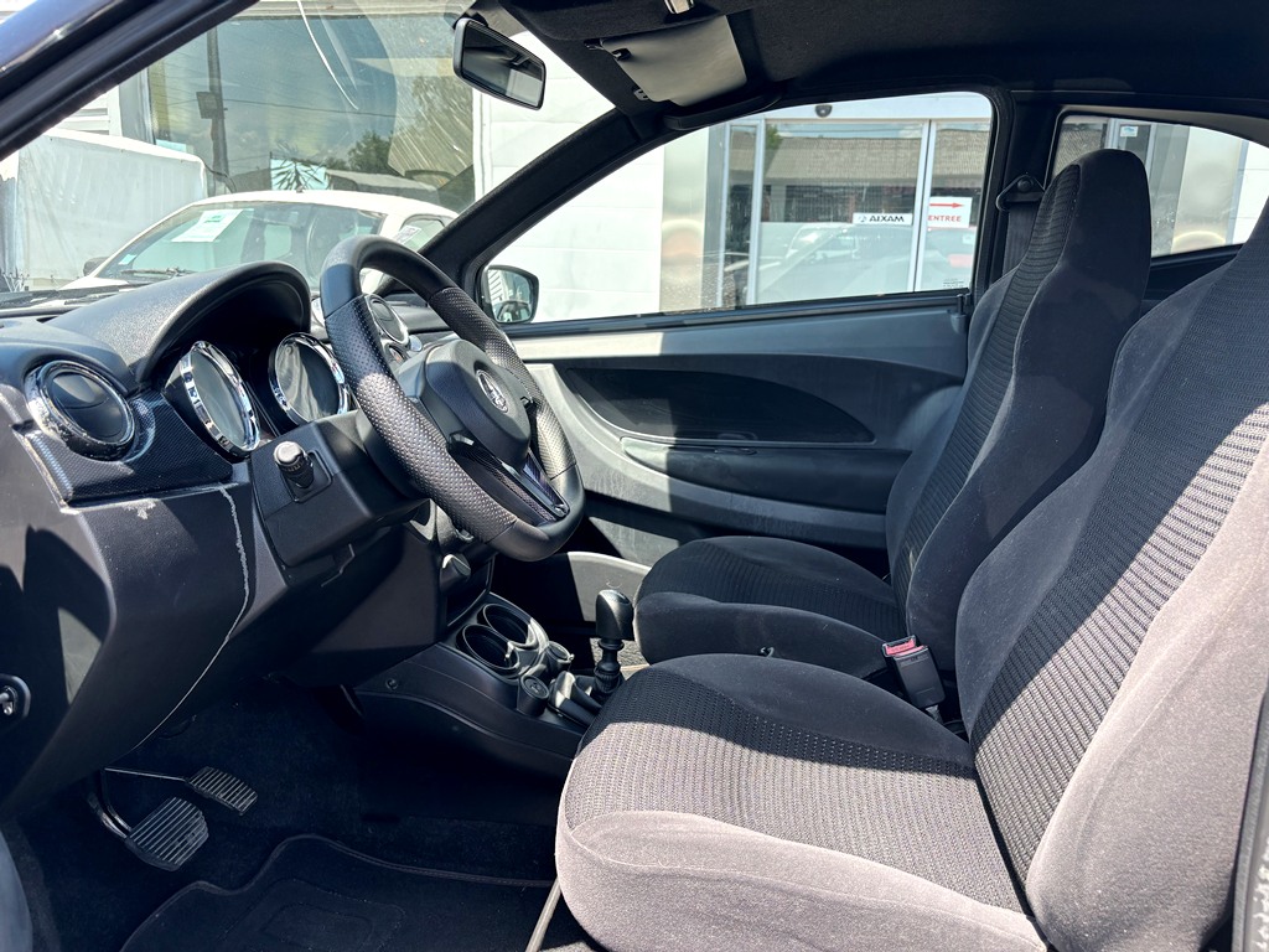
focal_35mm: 26
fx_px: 953
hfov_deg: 67.3
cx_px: 634
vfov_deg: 53.1
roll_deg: -1.6
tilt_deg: -14.3
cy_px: 476
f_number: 1.6
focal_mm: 5.96
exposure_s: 1/340
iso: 50
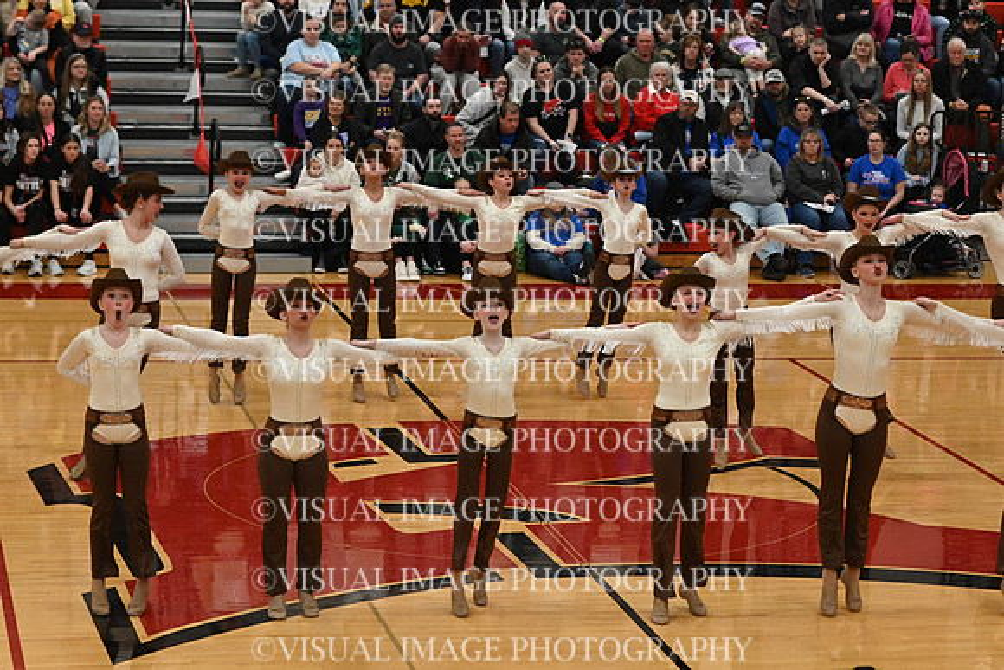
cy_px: 335
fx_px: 2929
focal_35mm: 105
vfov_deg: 13.0
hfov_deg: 19.5
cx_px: 502
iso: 3200
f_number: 4
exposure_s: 1/400
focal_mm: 70
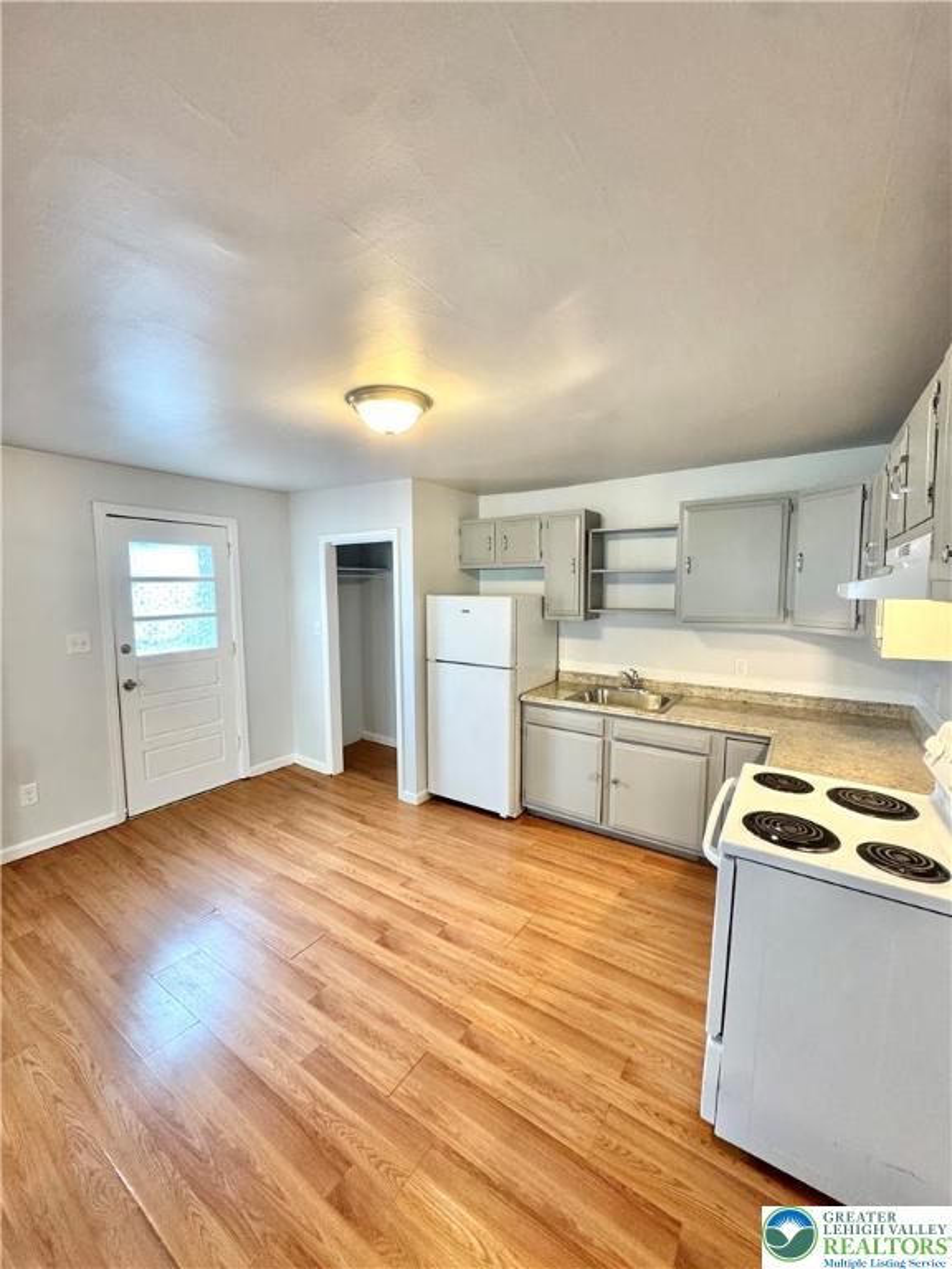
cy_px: 634
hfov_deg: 85.7
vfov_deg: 102.1
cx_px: 476
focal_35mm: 14
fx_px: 513
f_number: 2.2
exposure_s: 1/60
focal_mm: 2.22
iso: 200
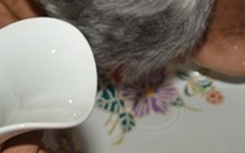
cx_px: 272
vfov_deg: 6.0
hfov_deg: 10.0
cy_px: -262
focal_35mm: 207
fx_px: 1382
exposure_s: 1/60
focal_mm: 24
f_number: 3.8
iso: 360
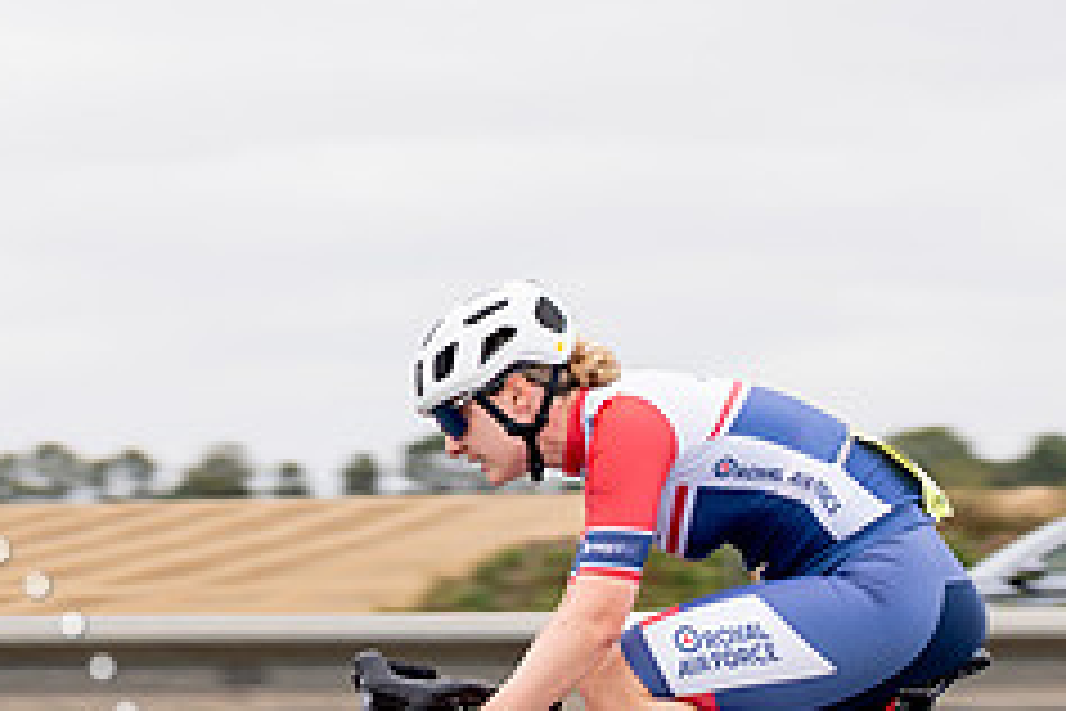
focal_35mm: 258
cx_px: 470
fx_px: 7639
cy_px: 599
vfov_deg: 5.3
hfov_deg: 8.0
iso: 100
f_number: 4
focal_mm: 70
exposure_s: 1/320
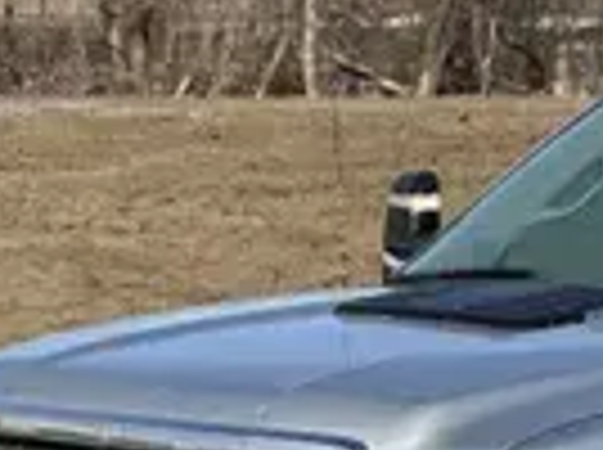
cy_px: 495
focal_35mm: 368
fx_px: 6399
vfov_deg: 4.0
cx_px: 1048
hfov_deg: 5.3
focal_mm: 9
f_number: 2.8
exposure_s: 1/598
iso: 32
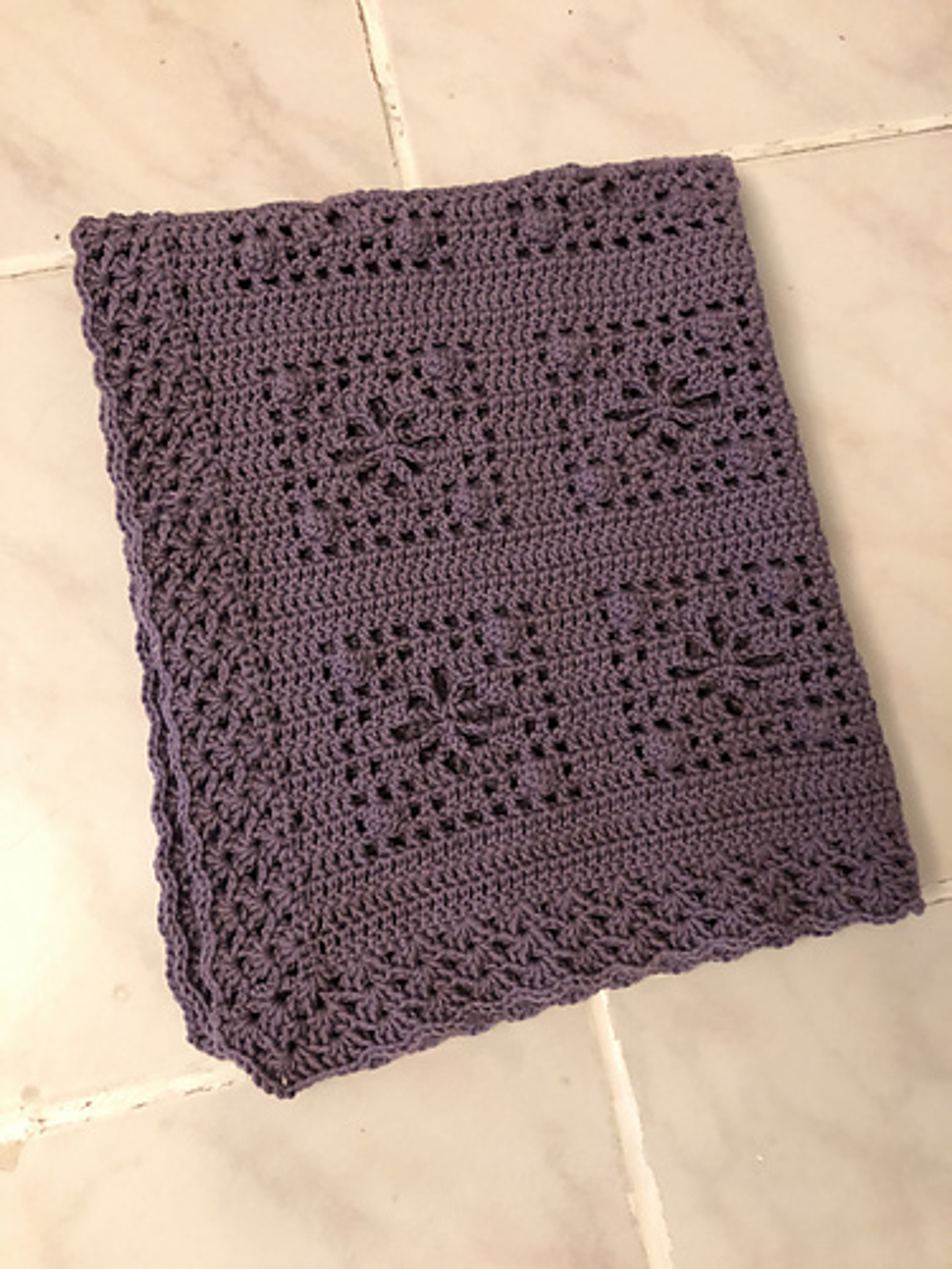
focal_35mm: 28
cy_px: 634
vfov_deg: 63.4
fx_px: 1027
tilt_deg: -78.0
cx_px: 476
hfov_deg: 49.7
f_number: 1.8
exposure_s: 1/5
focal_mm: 3.99
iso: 100
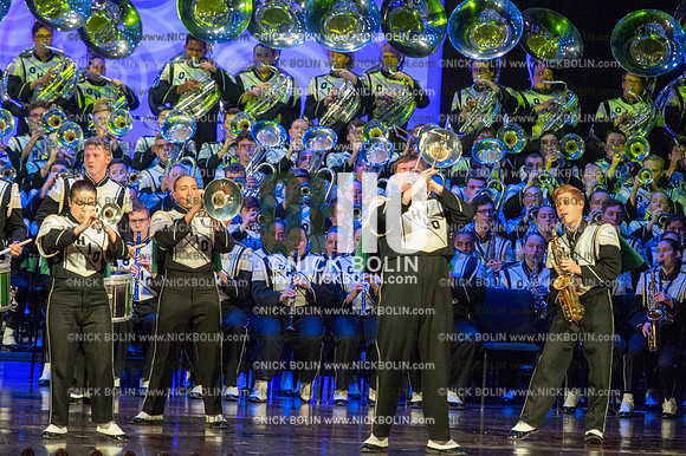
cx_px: 343
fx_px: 4571
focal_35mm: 240
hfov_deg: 8.6
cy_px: 228
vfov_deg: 5.7
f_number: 5.6
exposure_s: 1/320
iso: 8000
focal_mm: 240
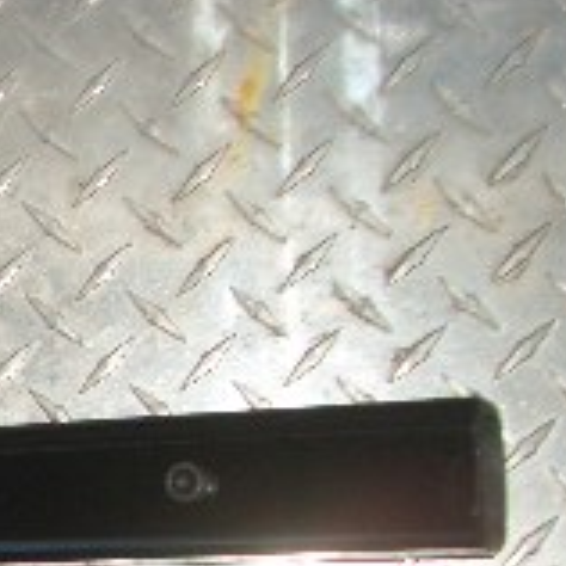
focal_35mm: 125
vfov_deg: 13.4
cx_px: -527
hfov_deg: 12.5
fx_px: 2312
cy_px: 774
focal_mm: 5.8
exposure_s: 1/250
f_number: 4.3
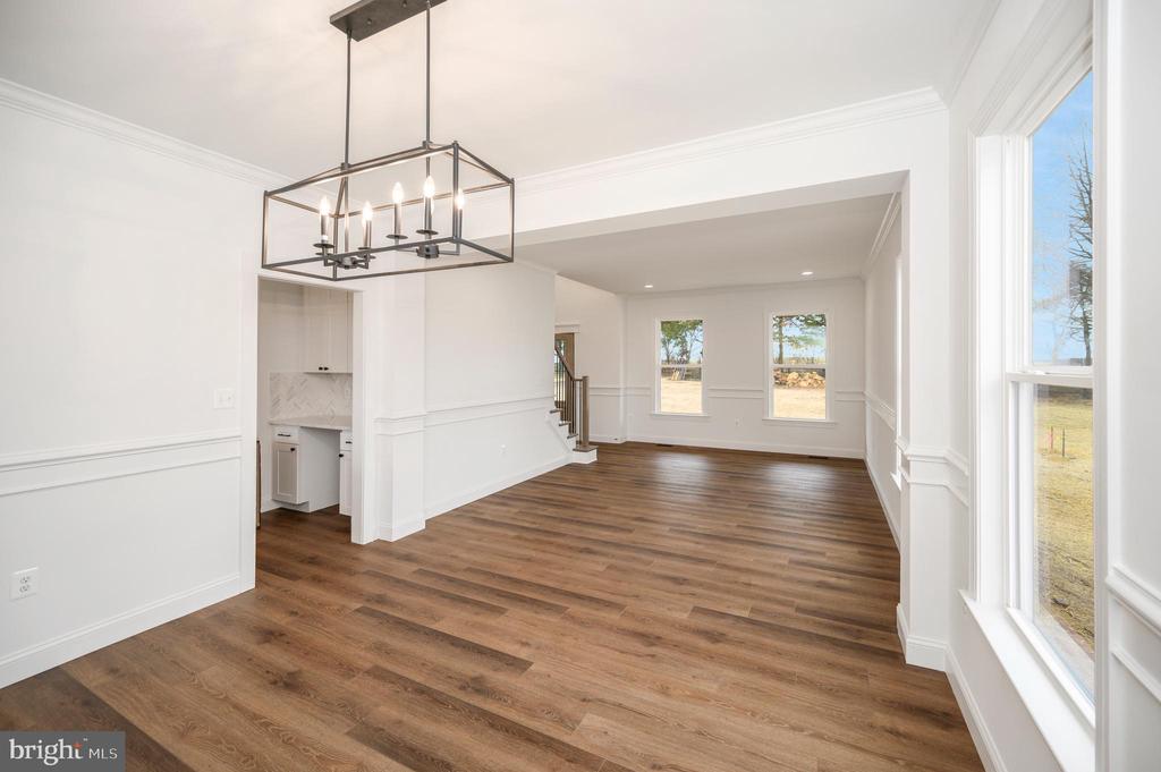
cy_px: 386
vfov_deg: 81.1
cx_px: 580
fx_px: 451
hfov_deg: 104.3
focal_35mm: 14
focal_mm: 14
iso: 200
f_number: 4.5
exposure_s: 1/80
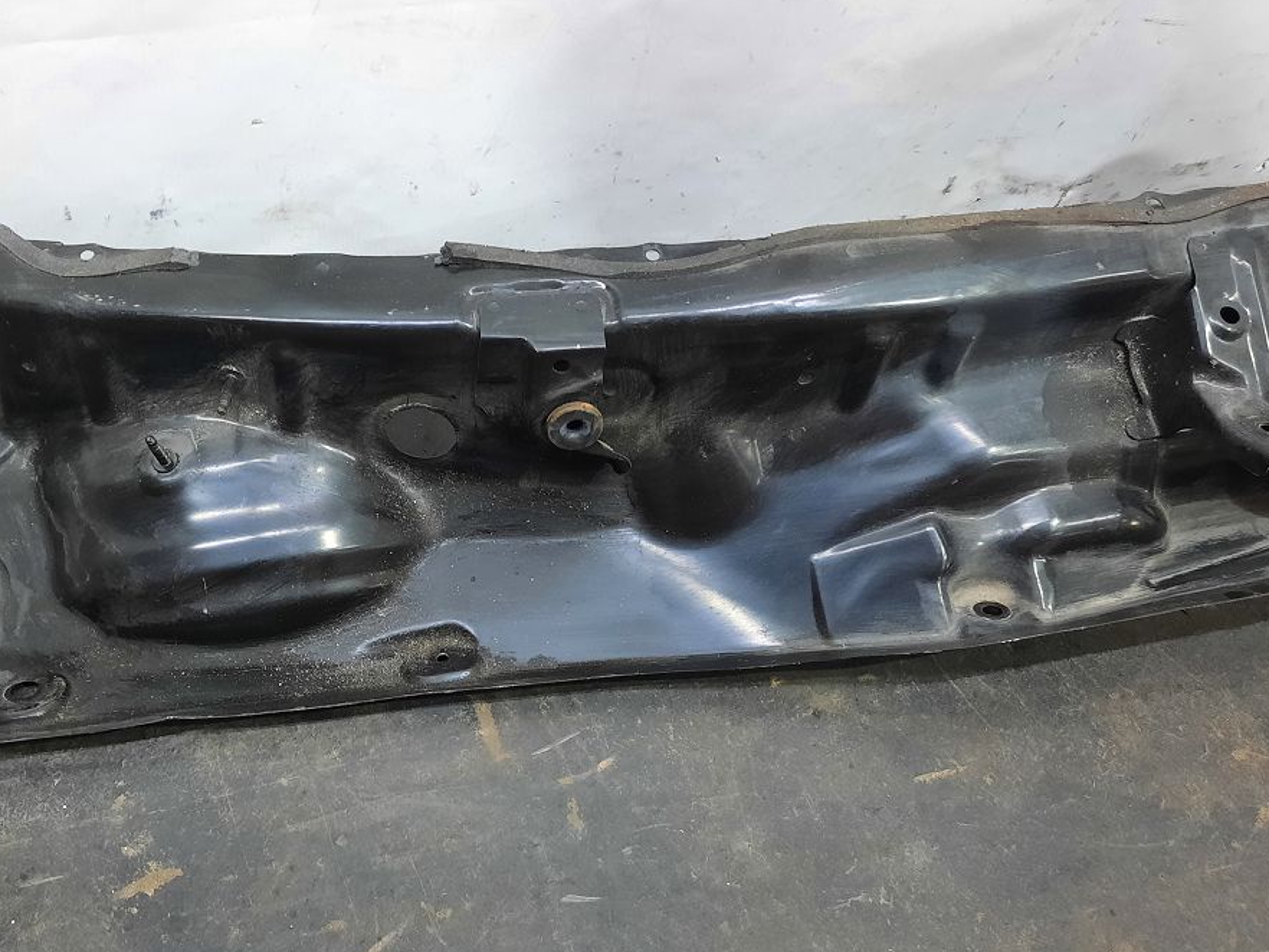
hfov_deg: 53.2
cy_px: 488
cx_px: 459
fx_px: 1247
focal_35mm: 34
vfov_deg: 41.8
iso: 400
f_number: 2
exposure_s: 1/50
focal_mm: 4.6
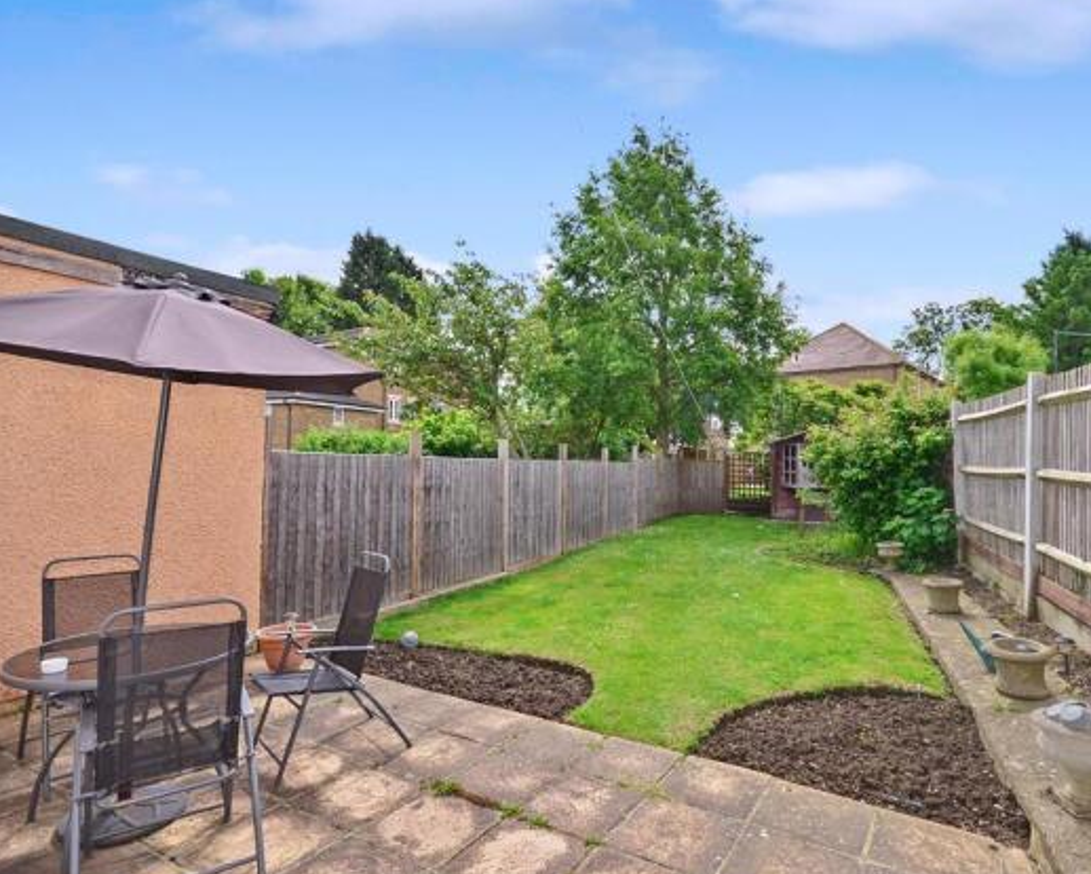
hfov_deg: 81.2
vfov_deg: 69.2
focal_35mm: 20
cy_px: 439
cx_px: 604
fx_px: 633
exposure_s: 1/200
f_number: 7.1
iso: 200
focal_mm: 11
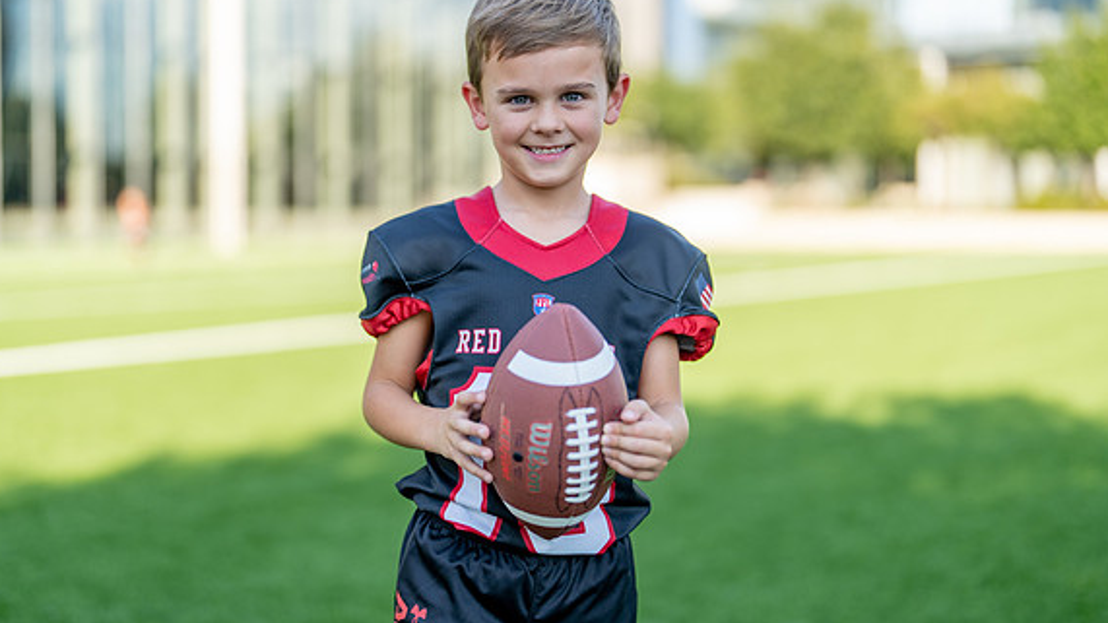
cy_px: 266
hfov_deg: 36.6
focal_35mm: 57
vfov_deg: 21.1
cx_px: 516
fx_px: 1674
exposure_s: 1/2000
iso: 100
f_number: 1.2
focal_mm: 50
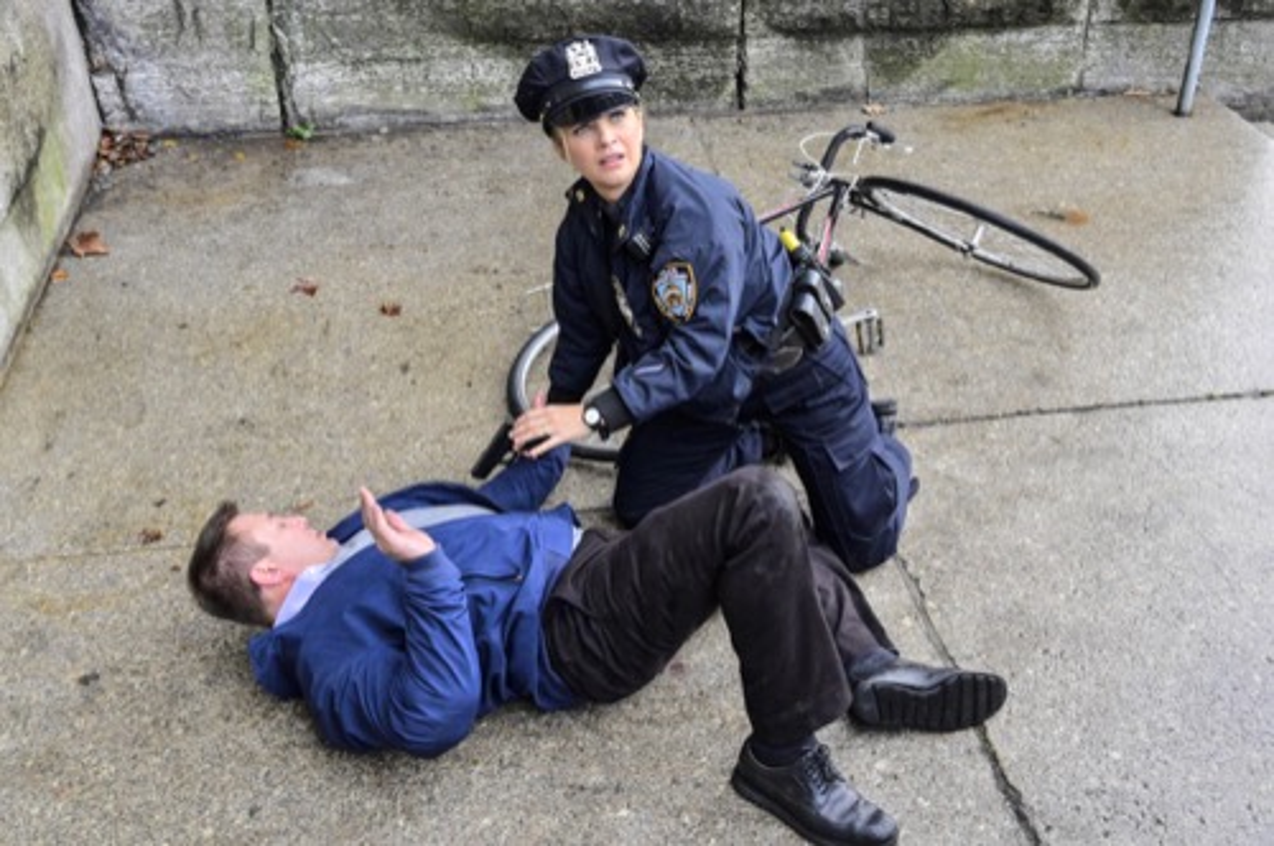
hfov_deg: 54.5
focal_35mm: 35
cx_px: 637
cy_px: 423
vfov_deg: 37.8
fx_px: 1237
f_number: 7.1
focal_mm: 35
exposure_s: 1/800
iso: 3600
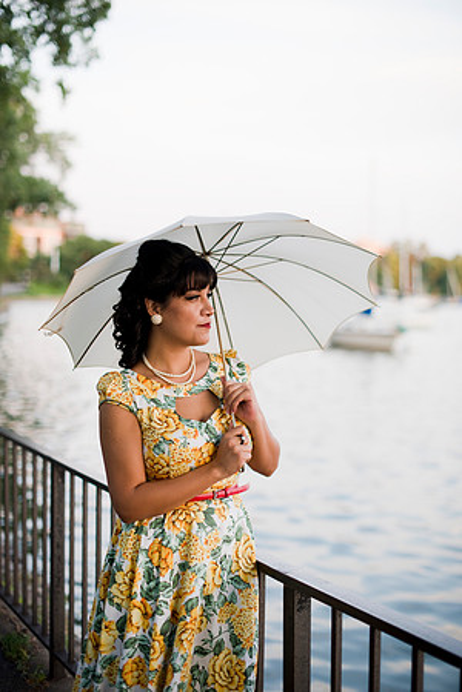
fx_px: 962
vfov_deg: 39.6
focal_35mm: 50
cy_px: 346
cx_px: 231
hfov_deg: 27.0
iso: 200
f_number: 2
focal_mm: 50
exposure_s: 1/250
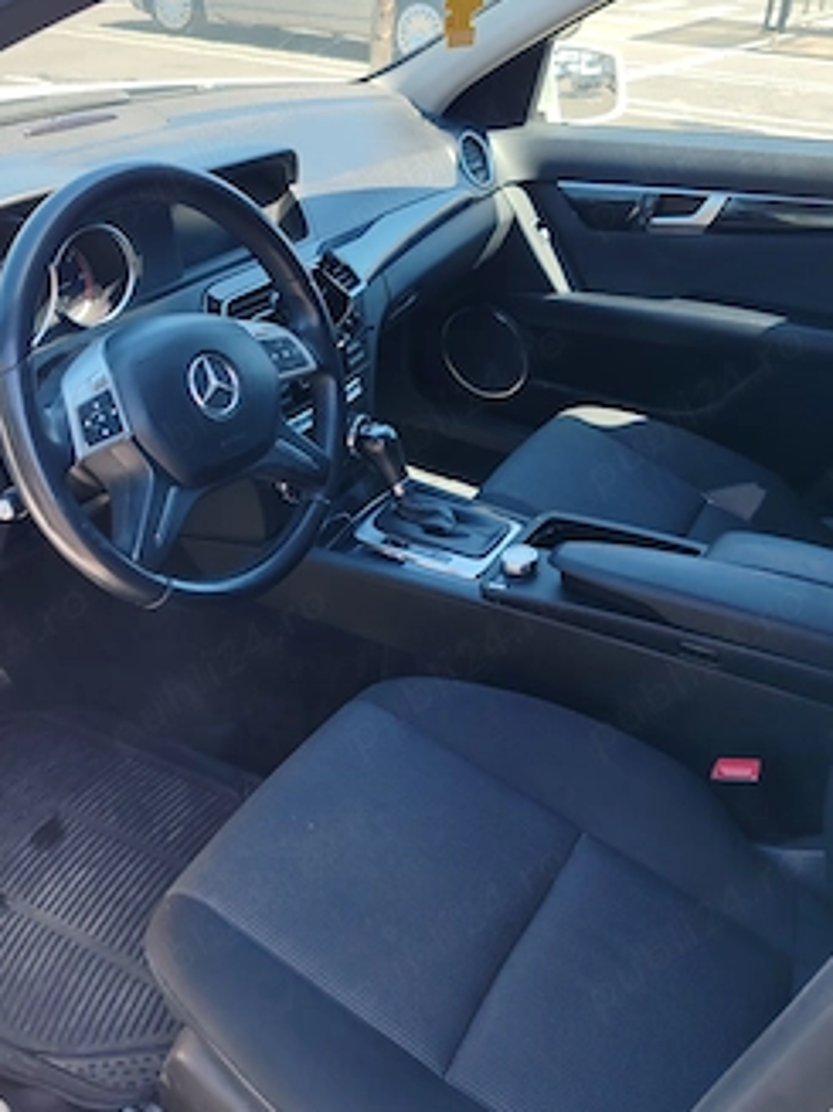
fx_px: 1060
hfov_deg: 42.7
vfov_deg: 55.1
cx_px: 337
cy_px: 466
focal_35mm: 33
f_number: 1.9
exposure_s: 1/120
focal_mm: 6.12
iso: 50
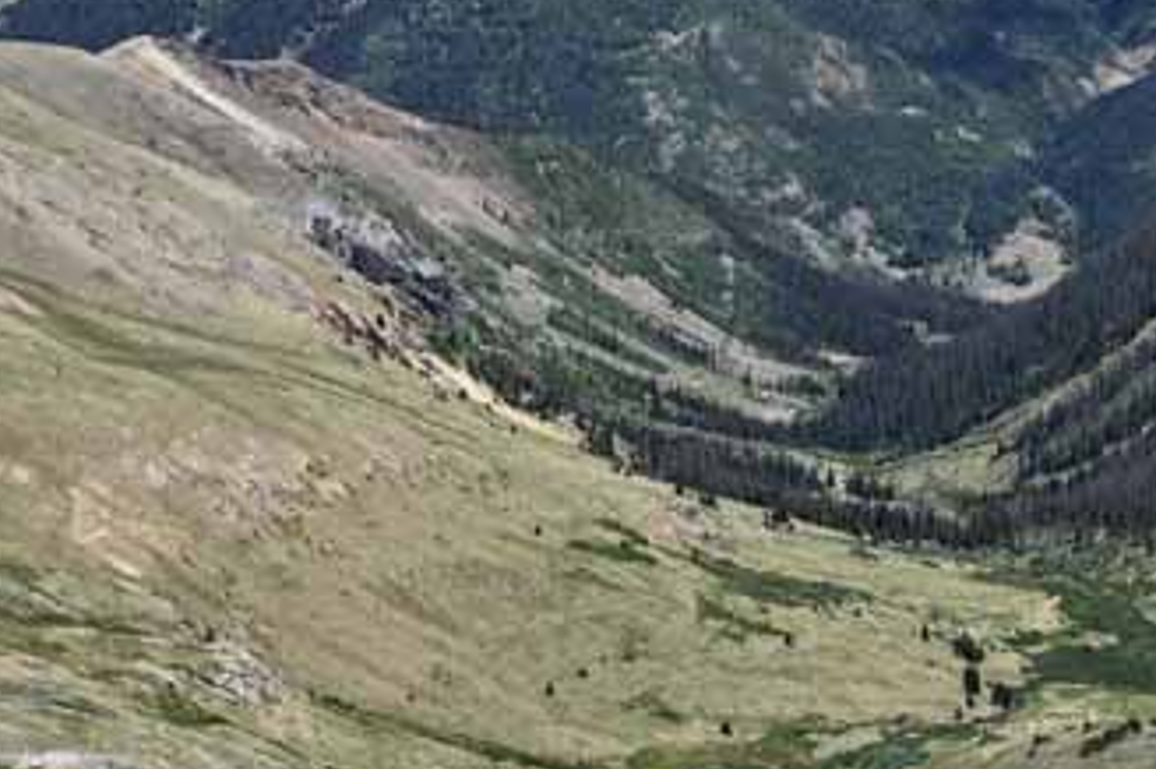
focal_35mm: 105
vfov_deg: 12.9
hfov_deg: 19.2
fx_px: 3368
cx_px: 987
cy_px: 12
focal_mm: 43
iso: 64
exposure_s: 1/640
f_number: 5.6
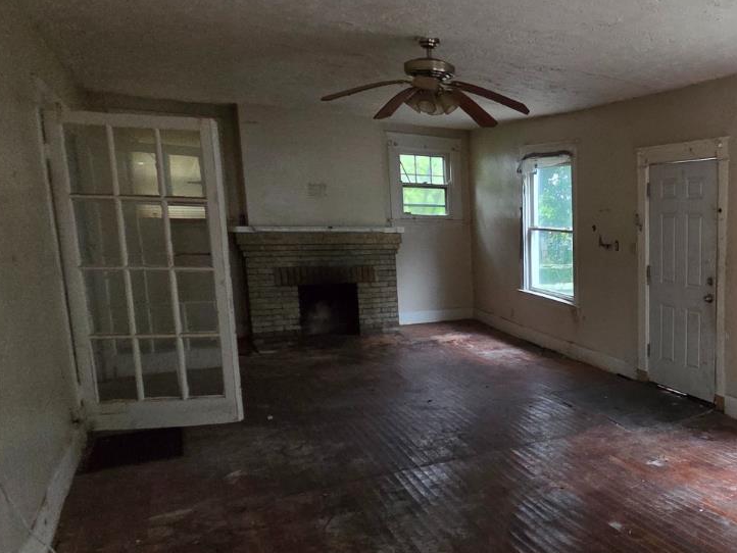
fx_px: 575
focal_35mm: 27
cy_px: 335
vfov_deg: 51.0
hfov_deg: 56.8
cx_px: 655
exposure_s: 1/60
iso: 800
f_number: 2.2
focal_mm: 2.2
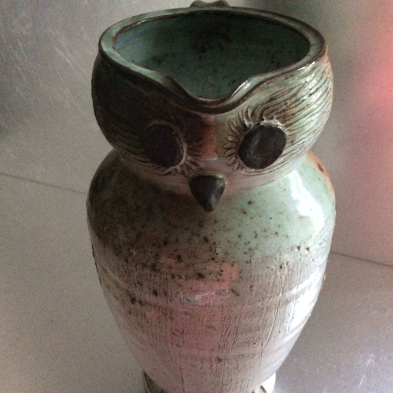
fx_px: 488
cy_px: 185
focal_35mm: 38
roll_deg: +1.1
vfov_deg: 43.8
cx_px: 196
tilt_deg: -34.4
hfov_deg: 43.9
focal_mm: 3.3
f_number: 2.4
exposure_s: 1/17
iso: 400
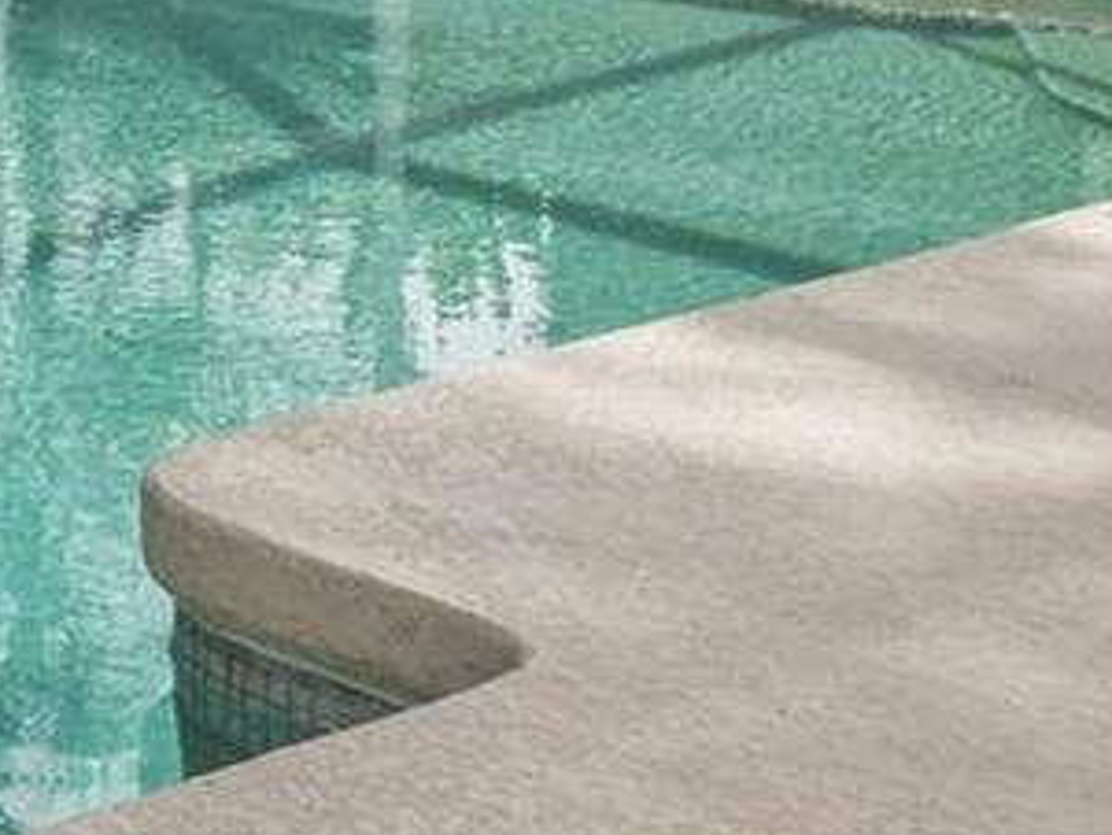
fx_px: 3199
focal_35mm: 100
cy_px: -425
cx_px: -739
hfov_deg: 17.0
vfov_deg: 13.9
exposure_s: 1/640
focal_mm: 13
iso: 320
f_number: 8
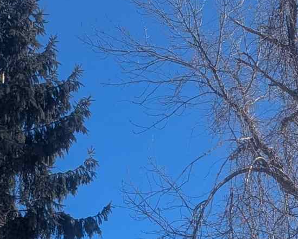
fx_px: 1147
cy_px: 407
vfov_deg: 11.2
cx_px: 446
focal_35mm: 130
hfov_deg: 13.9
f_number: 1.85
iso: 43
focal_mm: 6.81
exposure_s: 1/2410
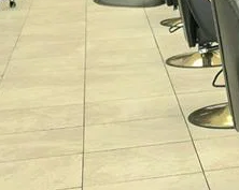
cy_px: -41
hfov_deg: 13.0
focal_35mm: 132
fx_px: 932
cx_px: 454
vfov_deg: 11.4
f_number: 1.8
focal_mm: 7
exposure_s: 1/60.2
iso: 20
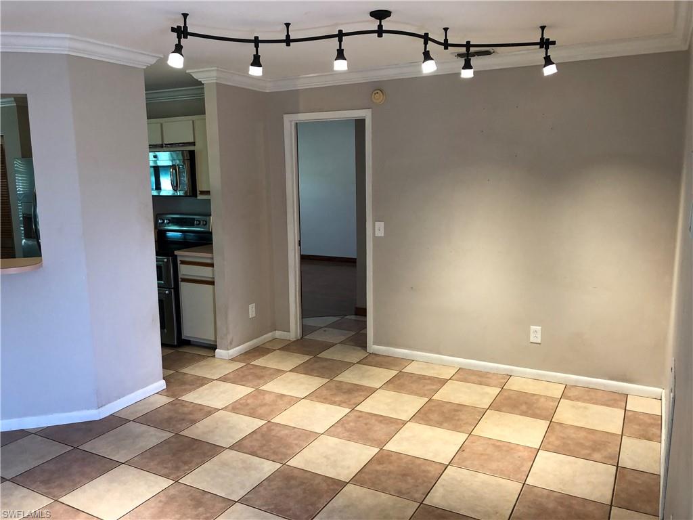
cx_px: 346
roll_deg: +1.6
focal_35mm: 28
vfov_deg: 49.7
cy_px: 260
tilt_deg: -7.2
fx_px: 561
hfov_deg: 63.4
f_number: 1.8
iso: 32
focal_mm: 3.99
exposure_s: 1/24
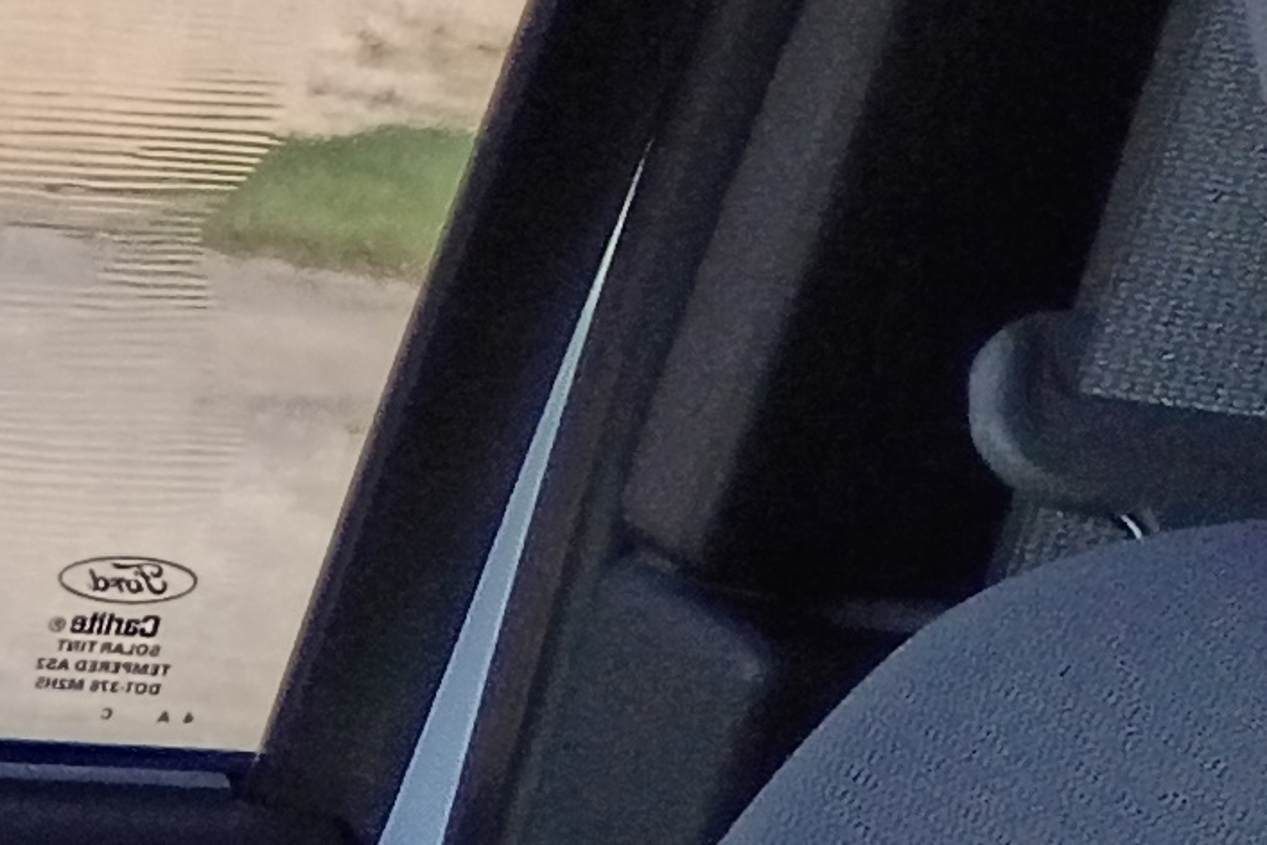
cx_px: -2290
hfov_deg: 9.6
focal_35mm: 175
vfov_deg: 7.2
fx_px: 6160
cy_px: 2323
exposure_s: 1/190
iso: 100
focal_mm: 4.27
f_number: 1.8
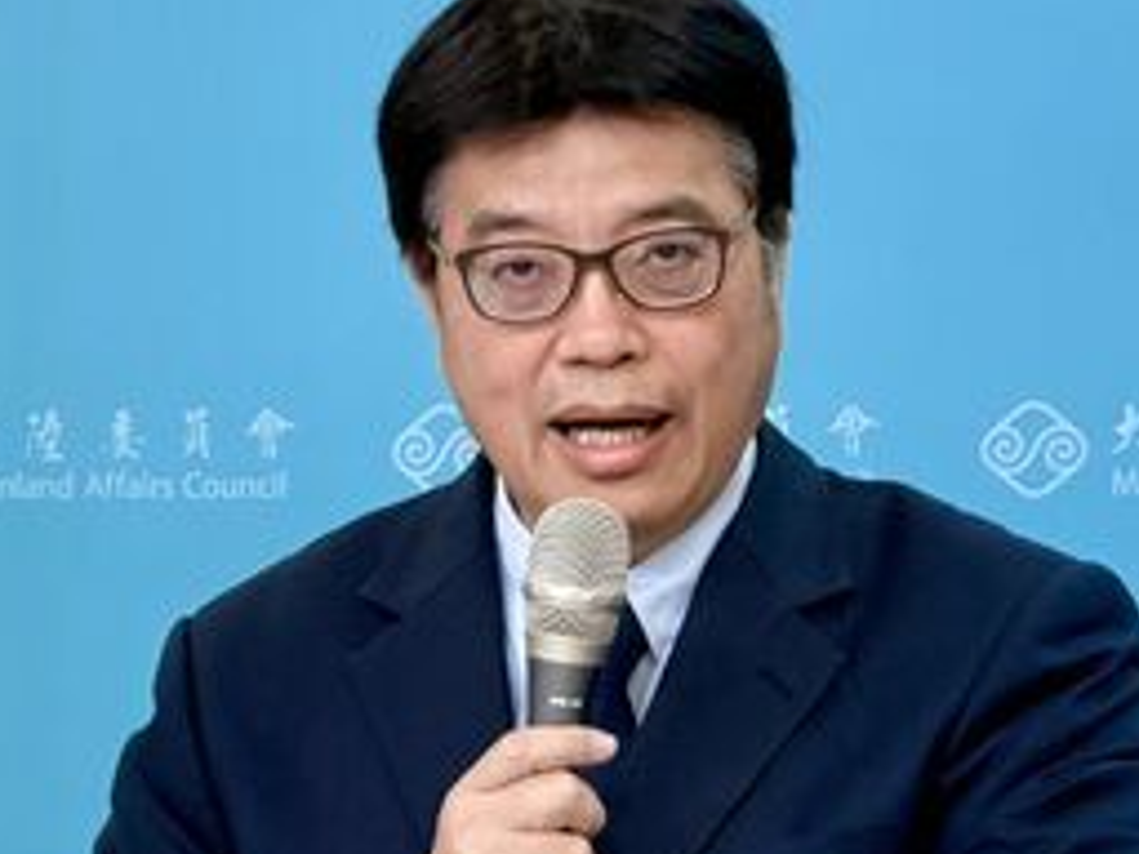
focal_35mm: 234
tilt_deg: -1.0
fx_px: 7700
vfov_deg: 6.3
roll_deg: +0.4
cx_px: 525
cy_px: 569
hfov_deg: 8.5
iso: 250
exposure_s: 1/60
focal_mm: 16.89
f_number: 2.8
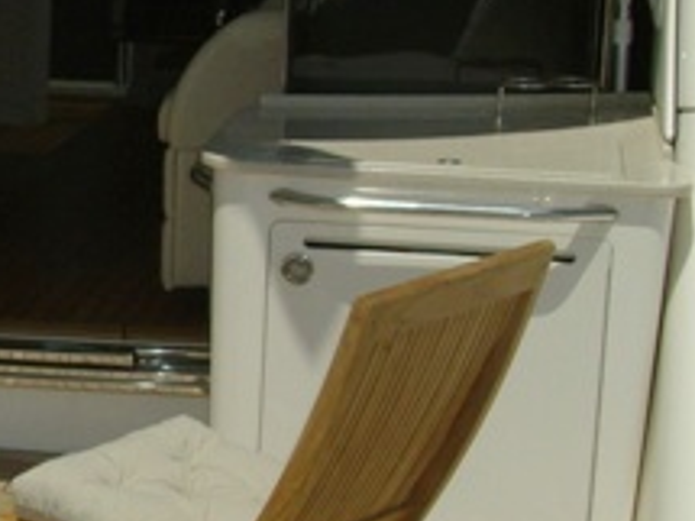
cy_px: 294
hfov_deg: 17.2
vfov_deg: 13.8
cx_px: -223
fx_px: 2147
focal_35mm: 107
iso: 80
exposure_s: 1/2000
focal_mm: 6
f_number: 4.8
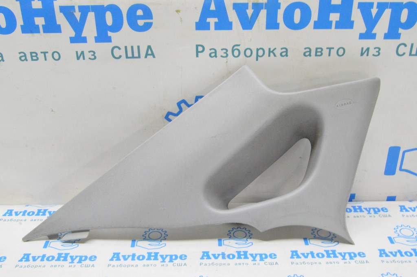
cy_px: 138
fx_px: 486
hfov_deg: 46.4
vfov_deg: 31.8
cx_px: 208
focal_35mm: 42
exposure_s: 1/15
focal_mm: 28
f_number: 20
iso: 6400
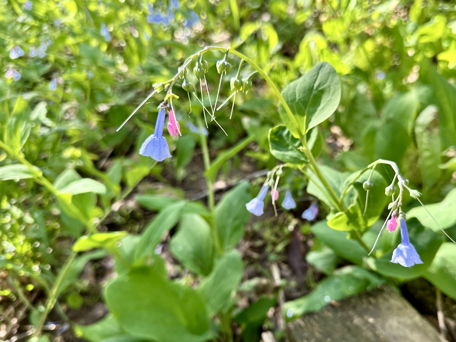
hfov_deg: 59.4
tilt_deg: -29.9
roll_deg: +4.0
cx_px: 278
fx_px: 395
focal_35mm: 30
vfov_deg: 46.5
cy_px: 210
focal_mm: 6.86
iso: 80
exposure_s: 1/305
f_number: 1.78
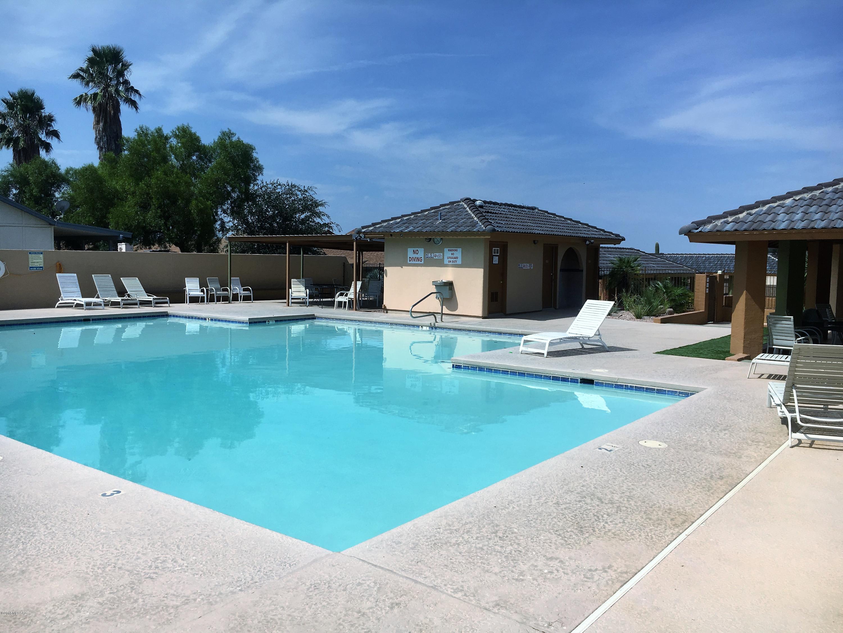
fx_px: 706
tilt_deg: -4.4
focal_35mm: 29
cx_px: 422
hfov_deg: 61.7
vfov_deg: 48.2
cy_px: 316
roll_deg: -1.1
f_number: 2.2
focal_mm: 4.15
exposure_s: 1/3344
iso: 25
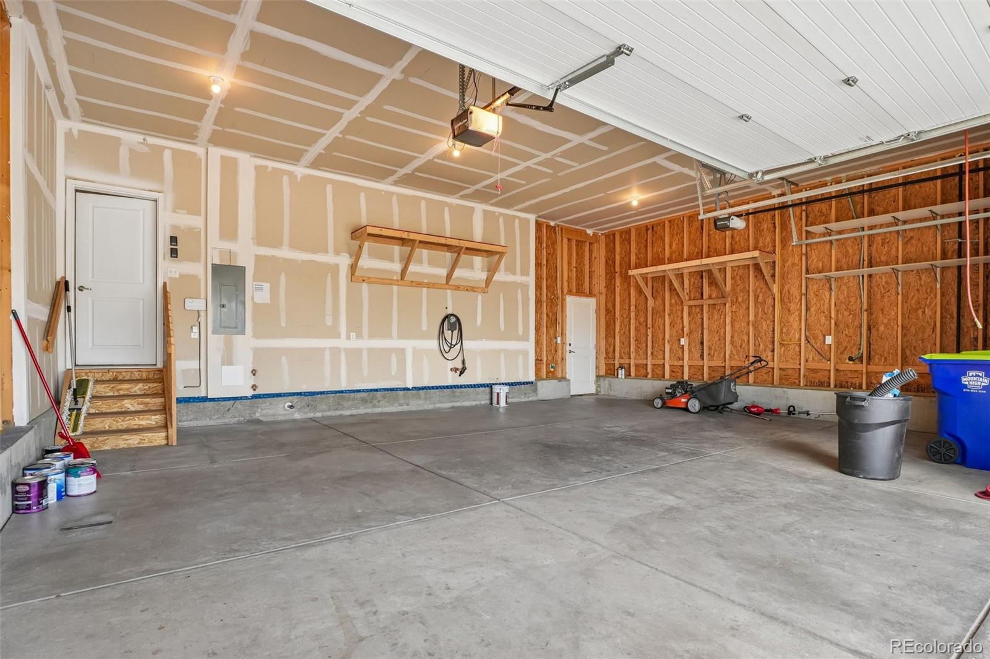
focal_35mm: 16
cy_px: 330
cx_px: 495
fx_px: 454
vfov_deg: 72.0
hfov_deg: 95.0
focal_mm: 11
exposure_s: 1/30
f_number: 8
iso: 250
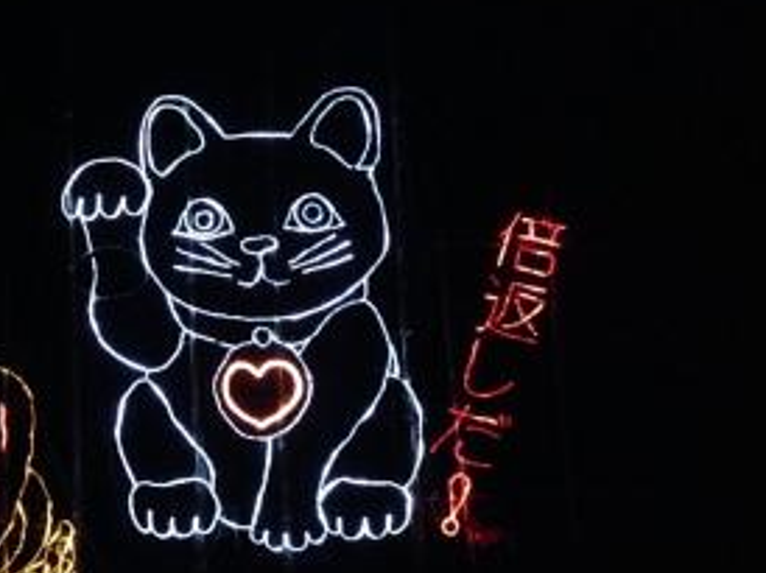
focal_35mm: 111
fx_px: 2454
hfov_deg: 17.6
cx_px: 134
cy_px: 398
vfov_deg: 13.3
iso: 1000
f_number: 2.4
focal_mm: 4.12
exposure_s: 1/20
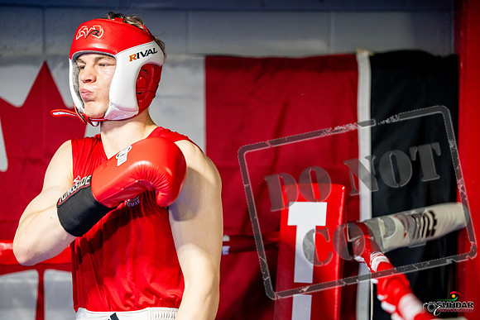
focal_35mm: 150
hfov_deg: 13.7
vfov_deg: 9.2
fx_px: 2000
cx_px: 240
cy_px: 160
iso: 2500
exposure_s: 1/320
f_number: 2
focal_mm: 150
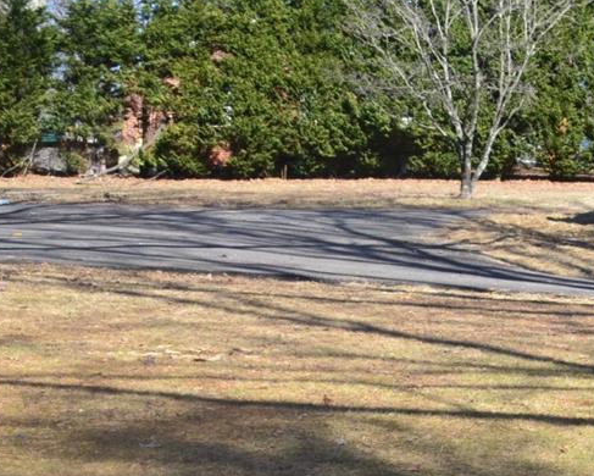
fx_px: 1829
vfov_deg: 14.7
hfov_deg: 17.2
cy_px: 92
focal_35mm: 104
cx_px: 800
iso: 400
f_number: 10
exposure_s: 1/200
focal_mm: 24
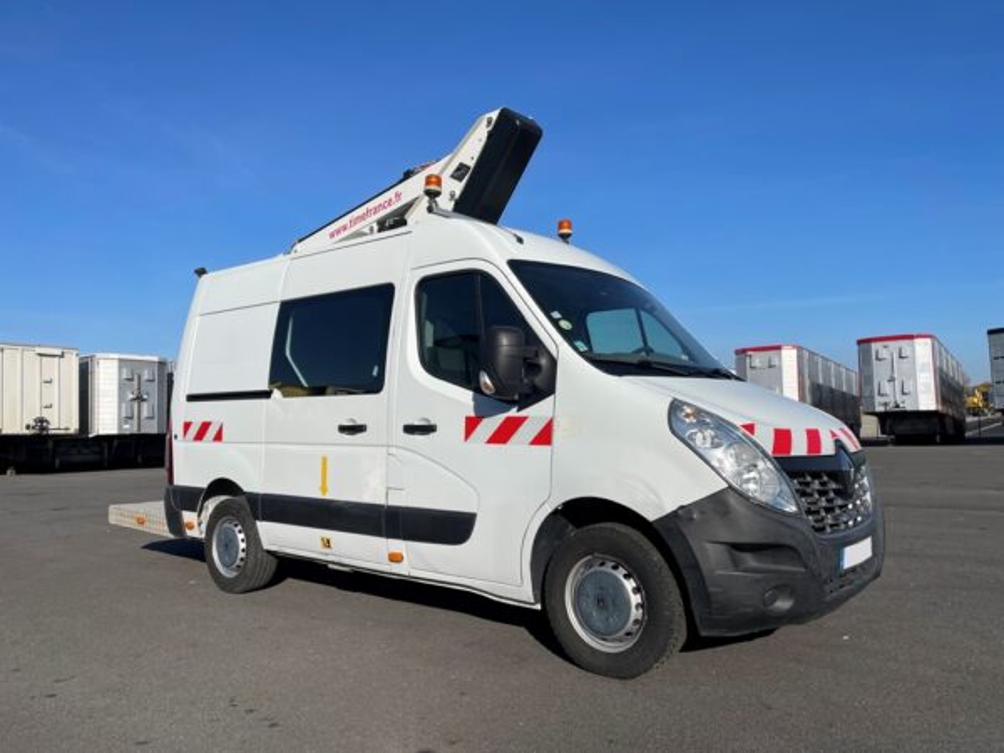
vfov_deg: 53.1
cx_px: 502
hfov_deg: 67.3
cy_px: 376
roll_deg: +2.2
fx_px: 754
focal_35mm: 26
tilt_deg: +2.0
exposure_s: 1/6135
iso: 32
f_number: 1.6
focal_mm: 4.2
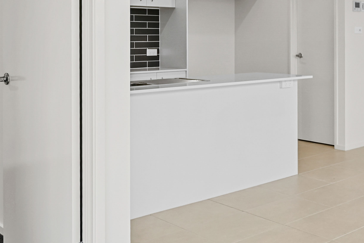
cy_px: 59
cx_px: 409
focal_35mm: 50
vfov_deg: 26.6
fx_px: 506
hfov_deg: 33.9
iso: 100
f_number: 4
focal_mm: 14
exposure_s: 1/20
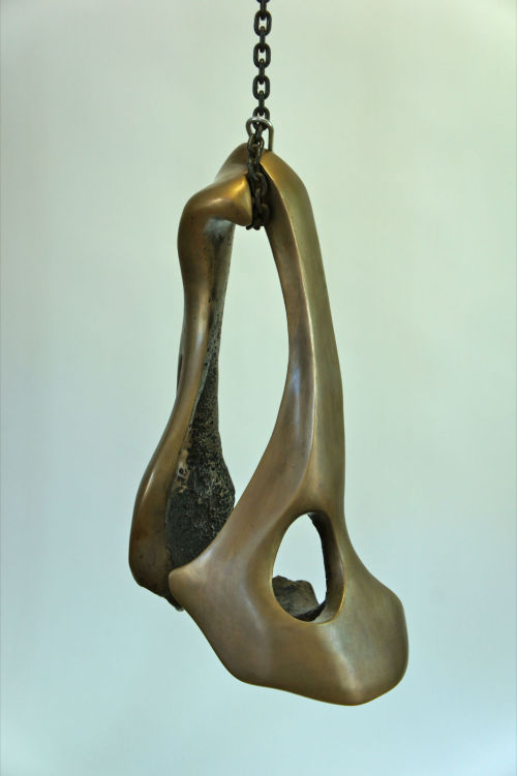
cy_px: 388
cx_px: 258
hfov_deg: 28.9
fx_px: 1003
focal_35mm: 46
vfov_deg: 42.3
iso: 200
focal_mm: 31
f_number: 6.3
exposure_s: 1/15
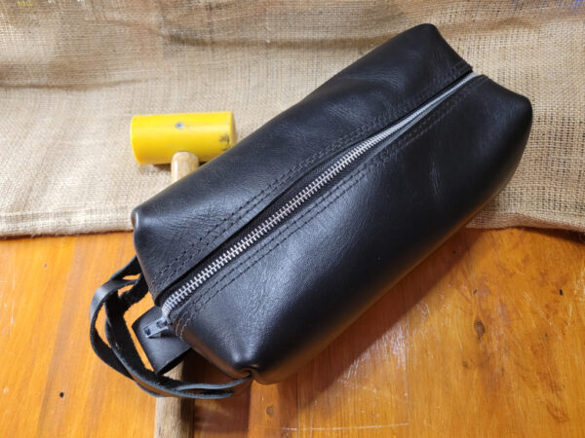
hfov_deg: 67.3
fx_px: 439
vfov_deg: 53.1
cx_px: 292
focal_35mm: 26
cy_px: 219
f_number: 1.8
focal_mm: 5.4
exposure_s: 1/40
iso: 500
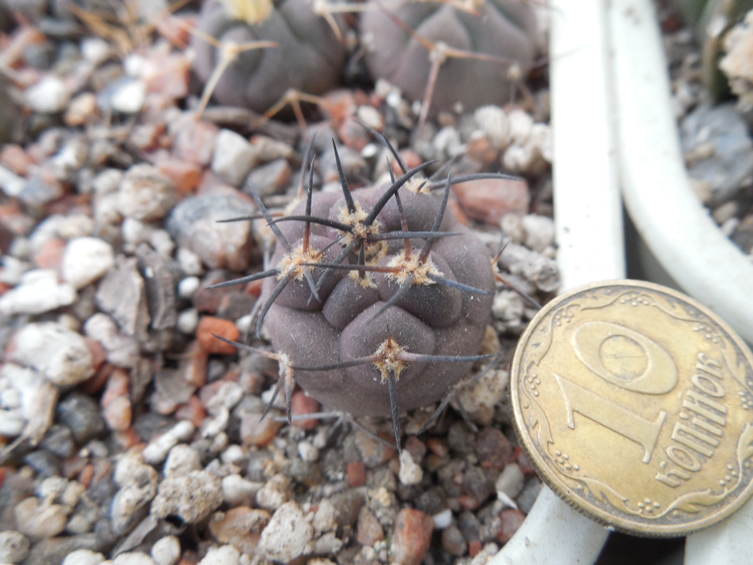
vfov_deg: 45.4
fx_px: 674
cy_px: 282
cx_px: 376
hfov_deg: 58.4
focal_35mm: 31
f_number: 3.6
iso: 200
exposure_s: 1/30
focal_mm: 5.6
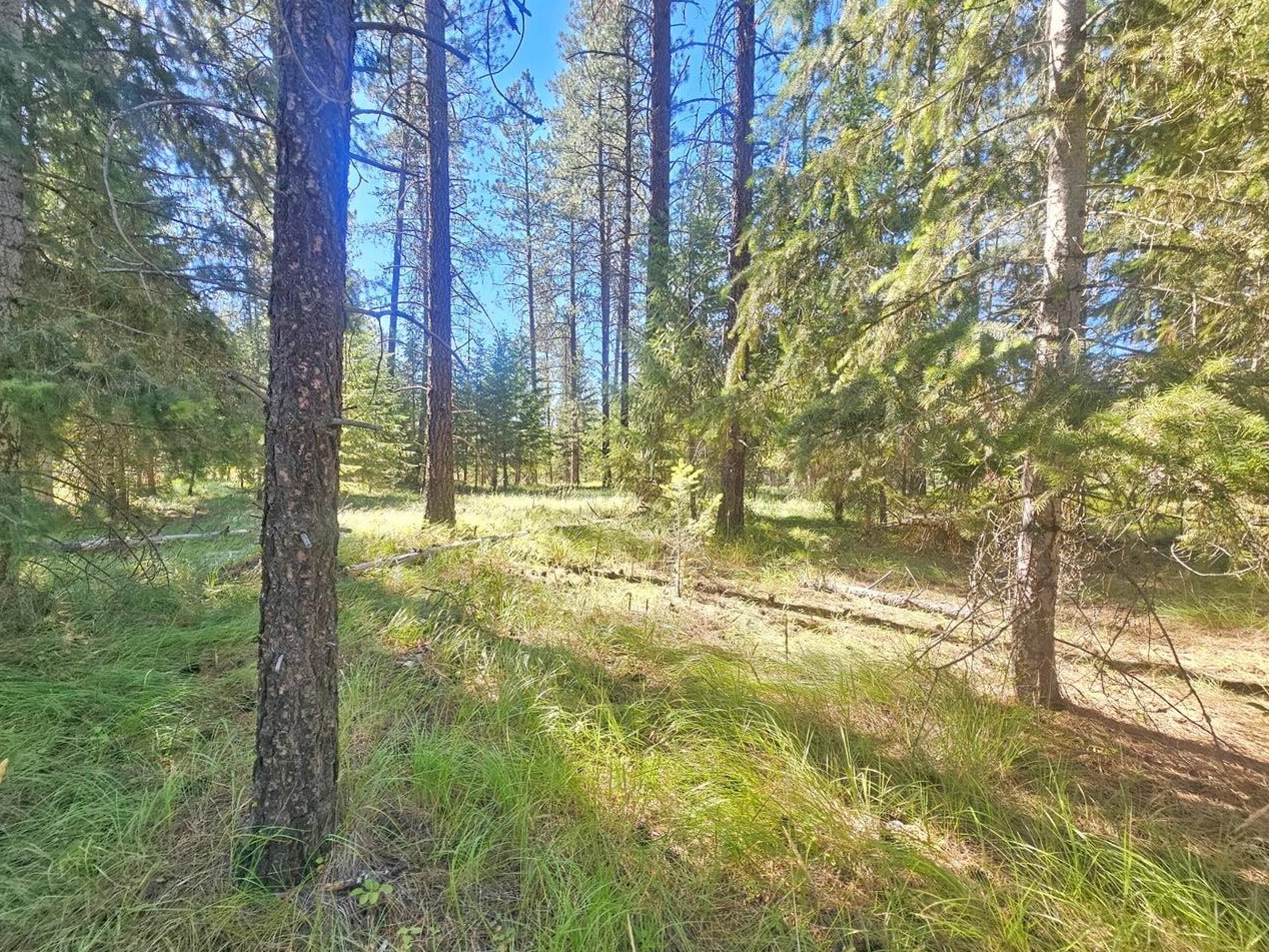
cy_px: 493
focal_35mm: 14
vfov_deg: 85.6
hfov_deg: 102.0
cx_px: 609
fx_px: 513
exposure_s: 1/247
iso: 50
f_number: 2.2
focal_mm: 2.2
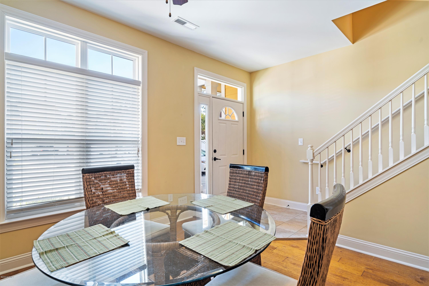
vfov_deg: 67.4
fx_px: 214
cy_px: 143
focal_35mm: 18
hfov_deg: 90.0
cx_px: 214
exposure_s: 1/1.25
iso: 320
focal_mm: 18
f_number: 8
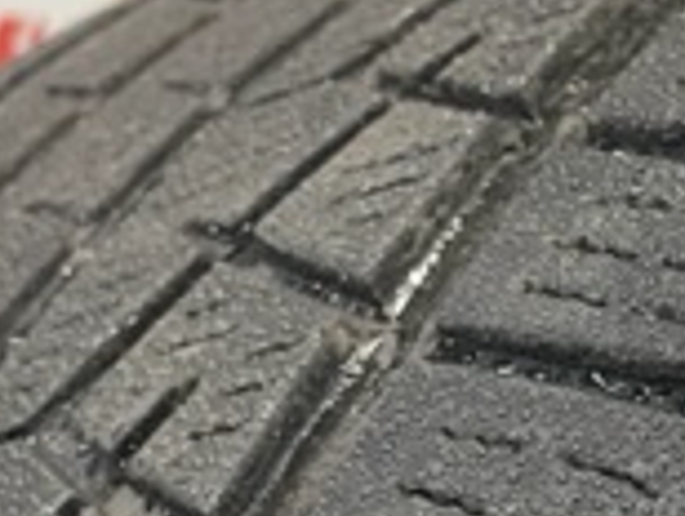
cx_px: 609
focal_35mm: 108
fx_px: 2140
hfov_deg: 17.9
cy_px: 365
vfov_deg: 13.7
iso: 125
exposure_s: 1/50
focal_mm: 4.2
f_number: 1.6
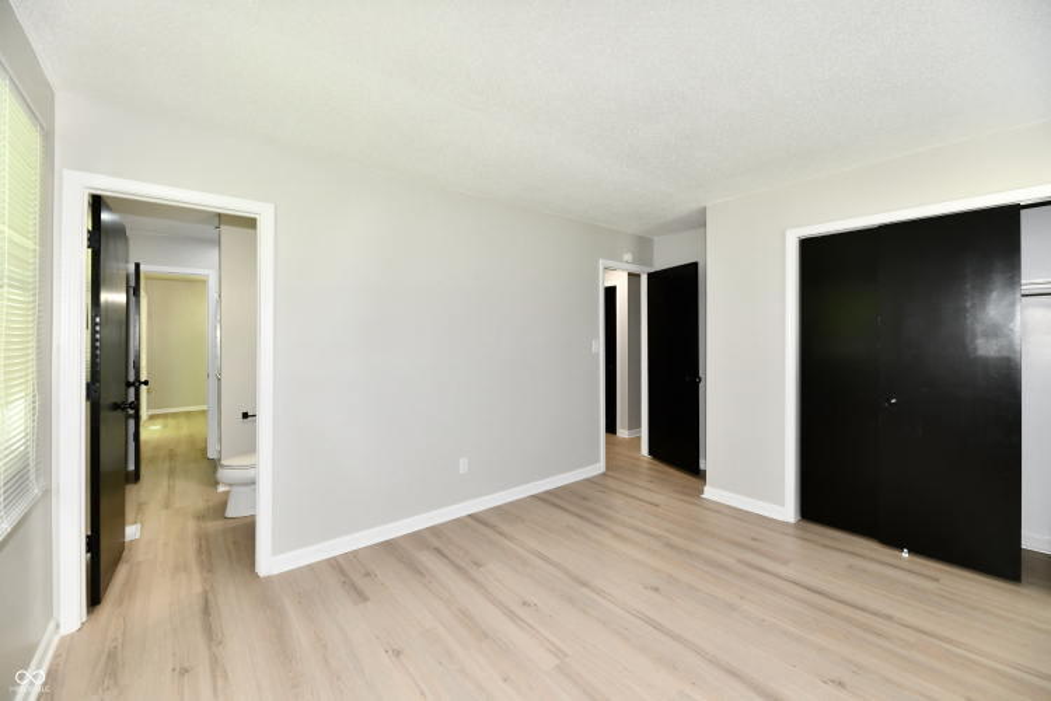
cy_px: 350
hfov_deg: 104.3
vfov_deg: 81.2
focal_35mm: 14
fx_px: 409
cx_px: 526
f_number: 6.3
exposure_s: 1/60
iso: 640
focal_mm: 14
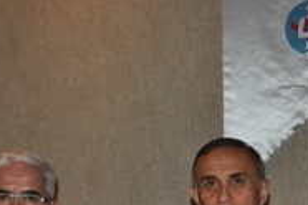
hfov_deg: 21.5
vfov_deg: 14.1
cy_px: 245
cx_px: 238
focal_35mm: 94
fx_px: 804
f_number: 4.2
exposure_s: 1/60
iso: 800
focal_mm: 26
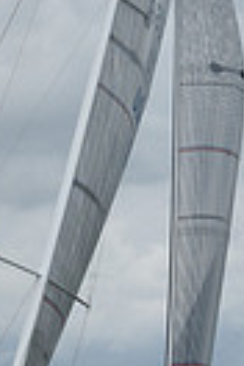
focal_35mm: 307
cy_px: 44
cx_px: 118
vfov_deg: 6.7
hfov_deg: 4.5
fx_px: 3121
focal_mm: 70
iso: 250
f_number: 8
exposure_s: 1/1000
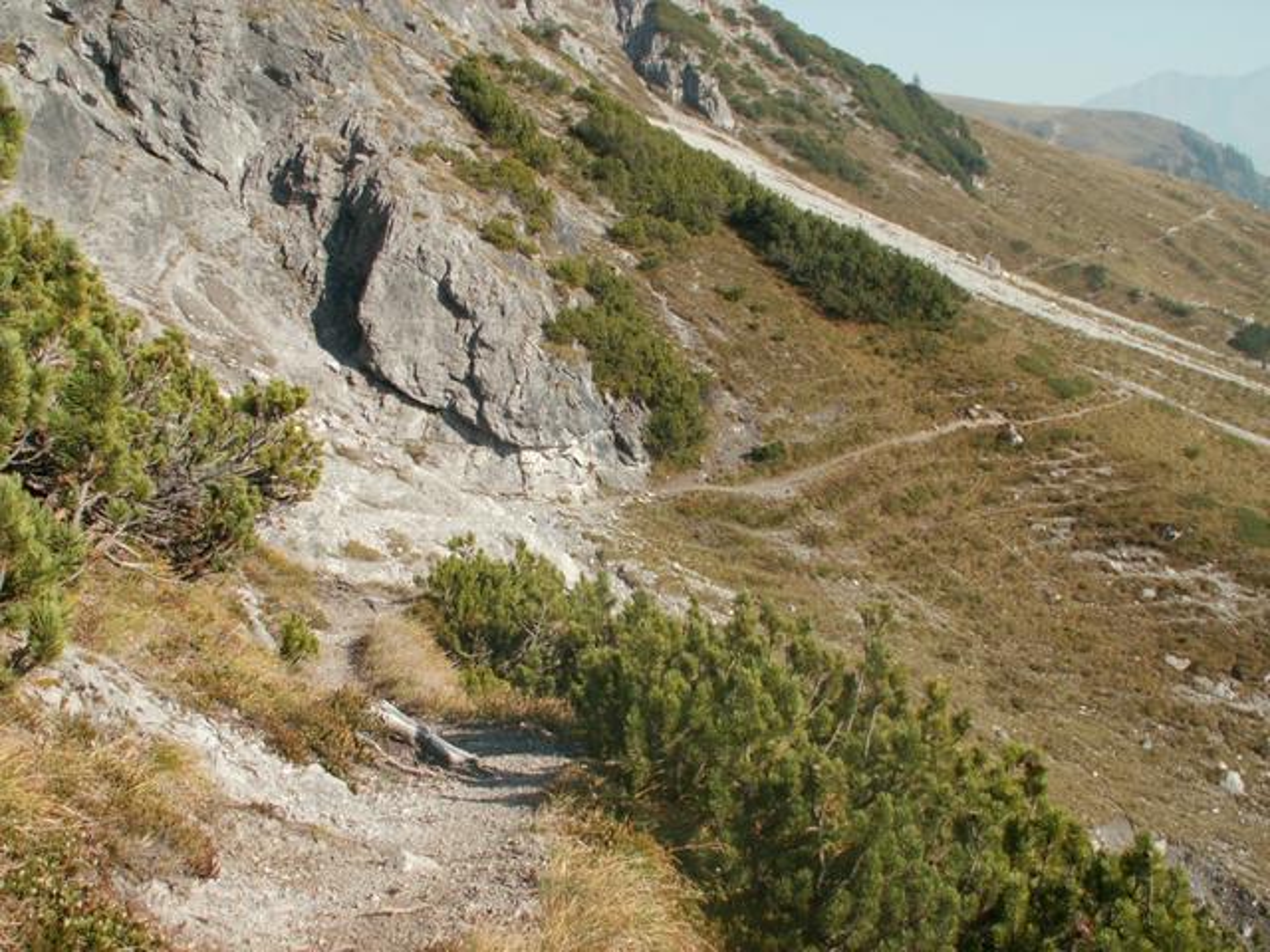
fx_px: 1284
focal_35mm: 35
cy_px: 476
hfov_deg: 52.6
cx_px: 635
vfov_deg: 40.7
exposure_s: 1/400
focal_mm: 5.86
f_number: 3.5
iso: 50
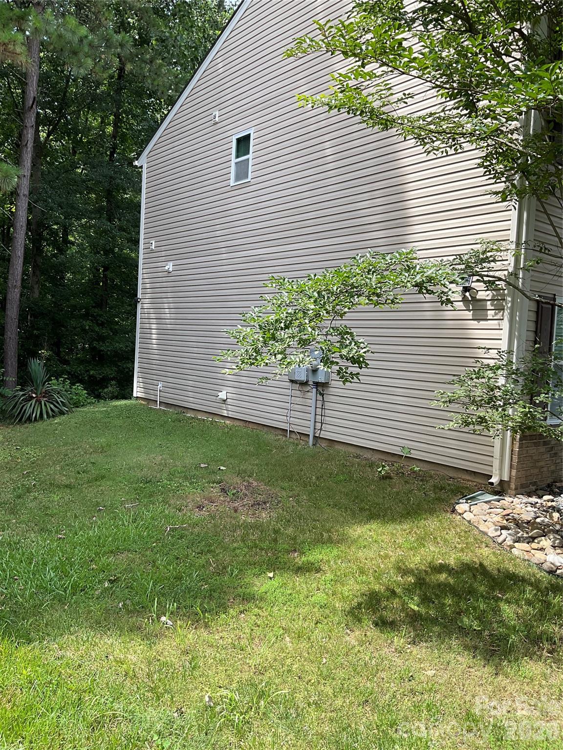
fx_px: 629
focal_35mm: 29
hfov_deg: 48.2
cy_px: 375
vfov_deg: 61.7
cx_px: 282
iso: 16
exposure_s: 1/353
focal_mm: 3
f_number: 1.8
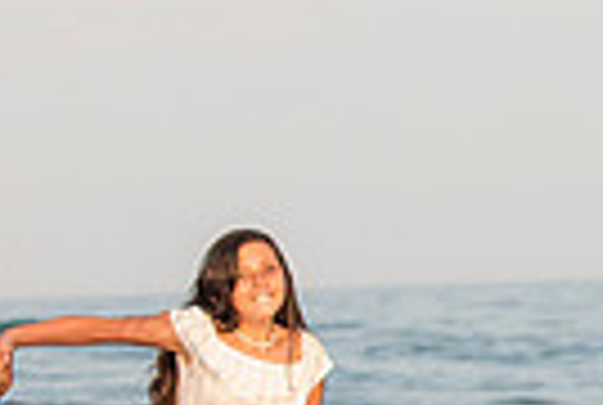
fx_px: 5070
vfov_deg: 4.6
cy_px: 497
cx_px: 806
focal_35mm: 302
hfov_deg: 6.7
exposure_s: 1/1600
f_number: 3.5
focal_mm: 70
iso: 400
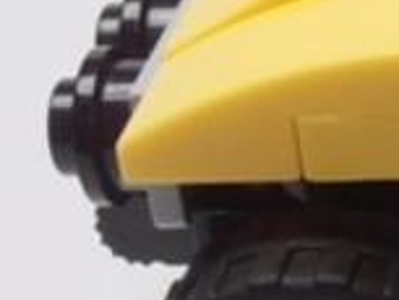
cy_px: 69
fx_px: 2503
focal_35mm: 217
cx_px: 889
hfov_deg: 8.5
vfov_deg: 6.8
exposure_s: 1/50
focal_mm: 6.61
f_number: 3.9
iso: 80
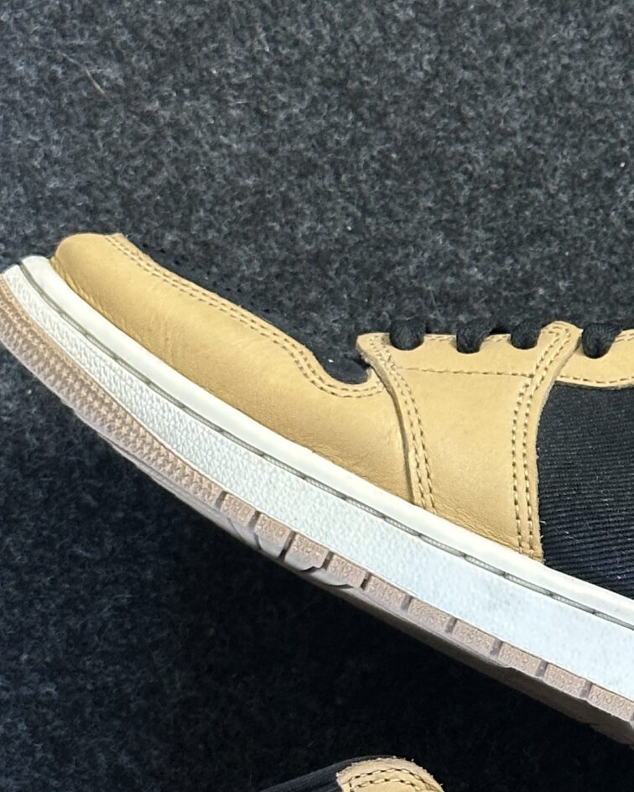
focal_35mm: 127
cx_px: 651
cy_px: 831
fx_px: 2977
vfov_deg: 14.8
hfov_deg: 12.0
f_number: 1.78
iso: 200
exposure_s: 1/33
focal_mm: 6.86
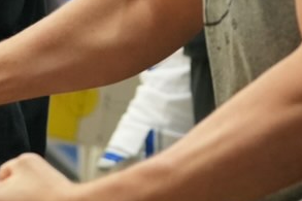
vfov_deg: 3.6
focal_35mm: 383
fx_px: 3211
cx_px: -108
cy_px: -211
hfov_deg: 5.4
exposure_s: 1/640
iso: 5000
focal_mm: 70
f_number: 3.2
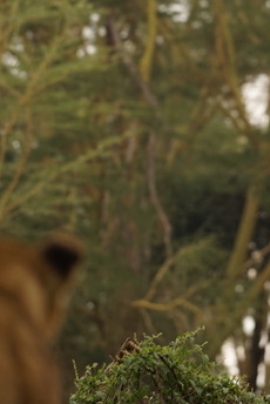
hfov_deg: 2.5
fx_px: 6197
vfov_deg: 3.7
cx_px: 196
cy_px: 50
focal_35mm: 552
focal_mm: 175
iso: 160
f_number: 4
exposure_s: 1/100
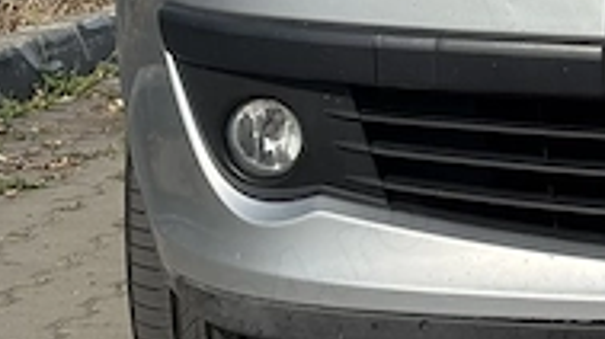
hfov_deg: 11.5
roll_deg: -0.6
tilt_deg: -1.2
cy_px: -112
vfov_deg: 6.7
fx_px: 2886
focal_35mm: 180
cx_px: 896
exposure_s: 1/3534
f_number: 1.6
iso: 32
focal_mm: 5.96
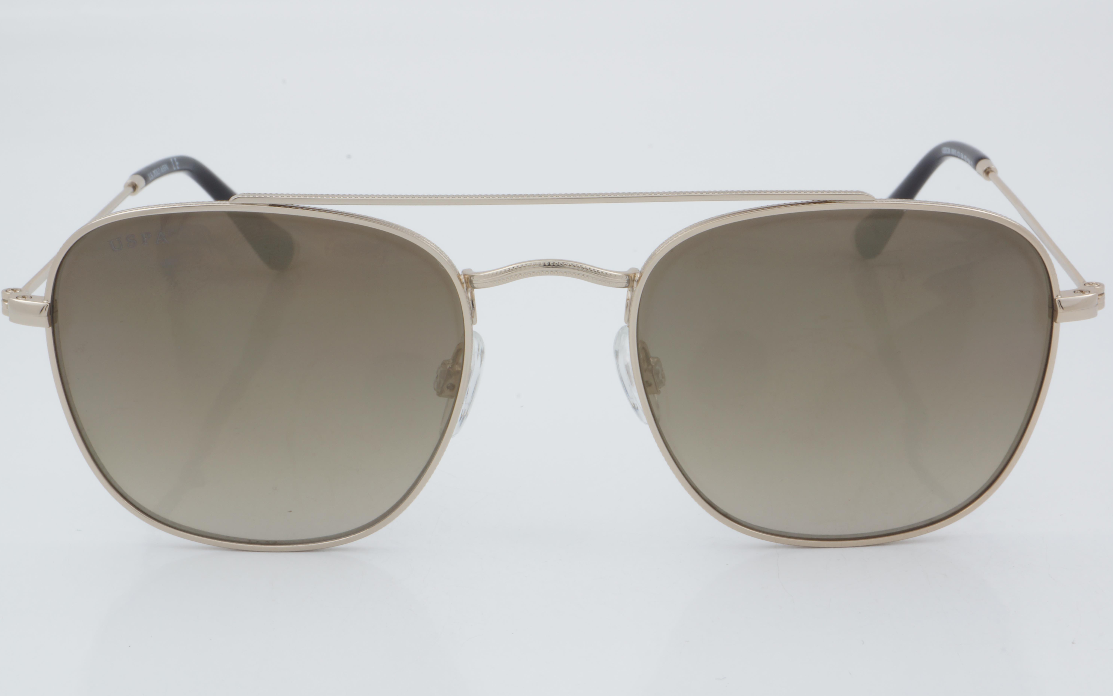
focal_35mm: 85
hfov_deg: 24.5
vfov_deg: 15.5
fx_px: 2564
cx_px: 554
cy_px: 367
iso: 100
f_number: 32
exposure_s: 1/3
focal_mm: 55
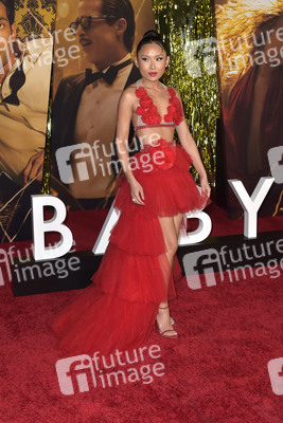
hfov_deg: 29.9
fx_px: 530
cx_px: 142
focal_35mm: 45
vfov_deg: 43.6
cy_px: 212
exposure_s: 1/250
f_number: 6.3
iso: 1000
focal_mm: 45
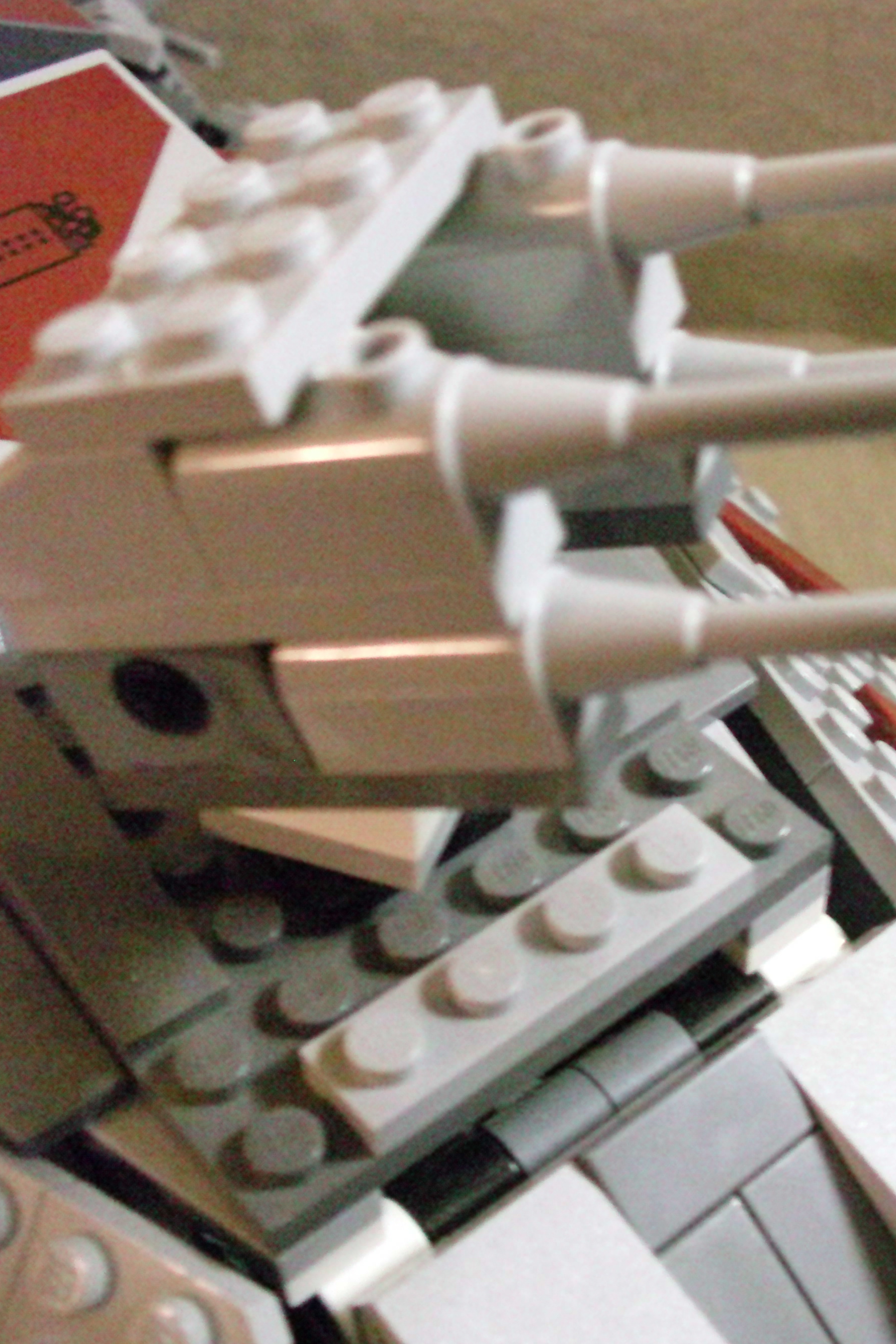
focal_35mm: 53
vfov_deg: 37.5
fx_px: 1979
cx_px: 690
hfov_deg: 25.2
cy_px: 671
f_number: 3.1
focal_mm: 6.3
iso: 1600
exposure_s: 1/11
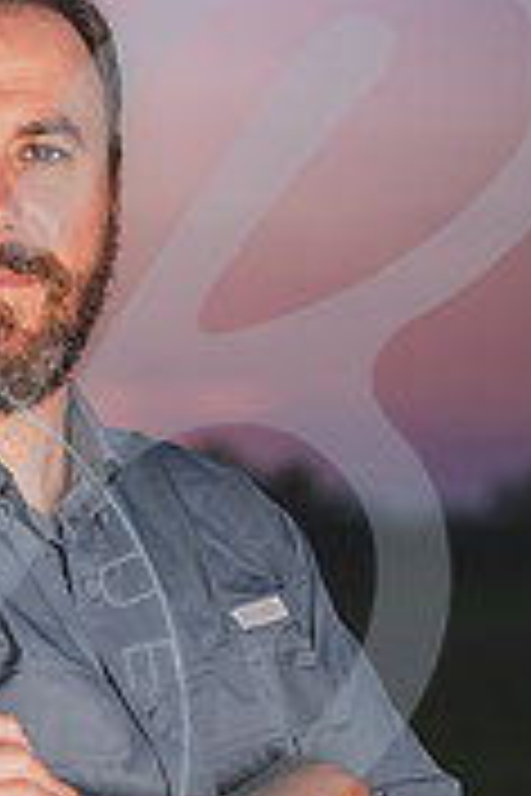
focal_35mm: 142
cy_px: 396
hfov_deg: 9.6
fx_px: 3142
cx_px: -27
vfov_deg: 14.4
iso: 200
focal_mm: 56
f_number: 2.8
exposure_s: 1/1000
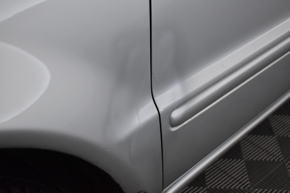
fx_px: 375
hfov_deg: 42.3
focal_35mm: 46
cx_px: 145
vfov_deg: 28.9
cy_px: 96
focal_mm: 31
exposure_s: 1/50
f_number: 4.2
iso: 1000
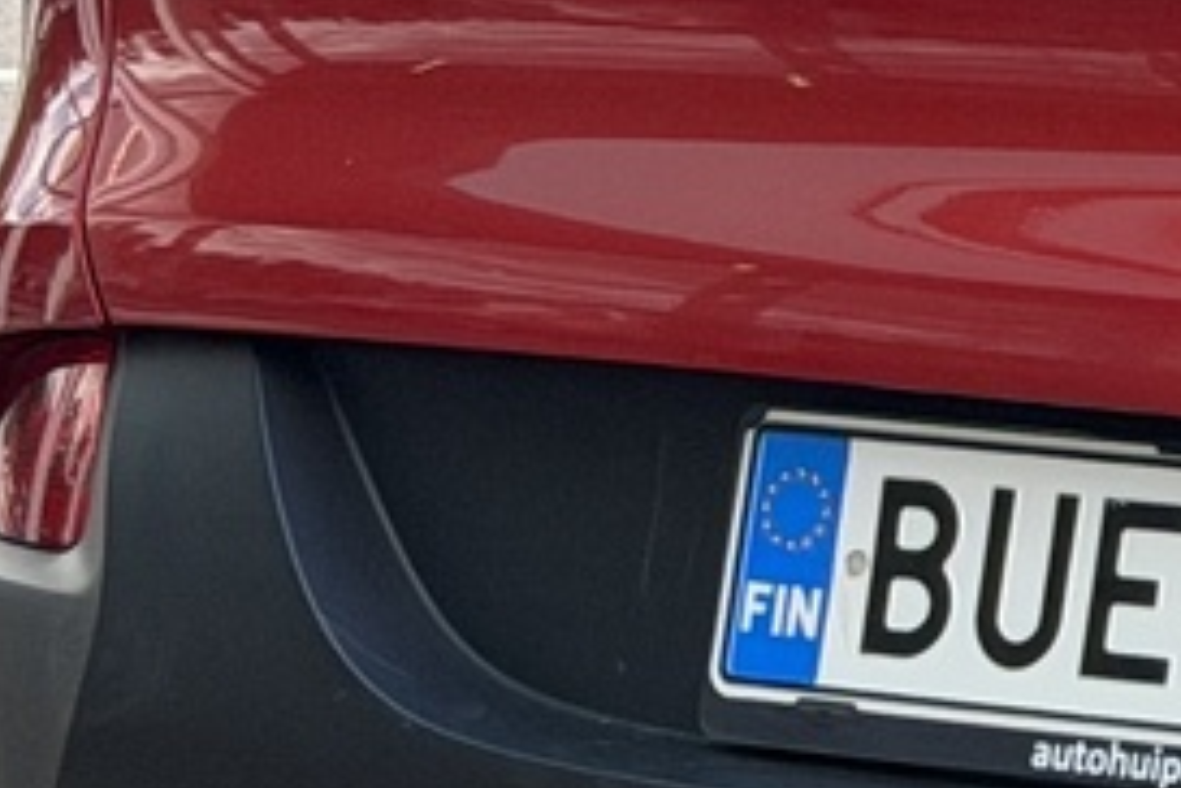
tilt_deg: -8.2
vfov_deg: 5.2
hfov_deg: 7.4
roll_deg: -0.4
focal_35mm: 263
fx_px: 8627
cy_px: 312
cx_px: 2652
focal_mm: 6.76
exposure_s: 1/596
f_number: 1.78
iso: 80
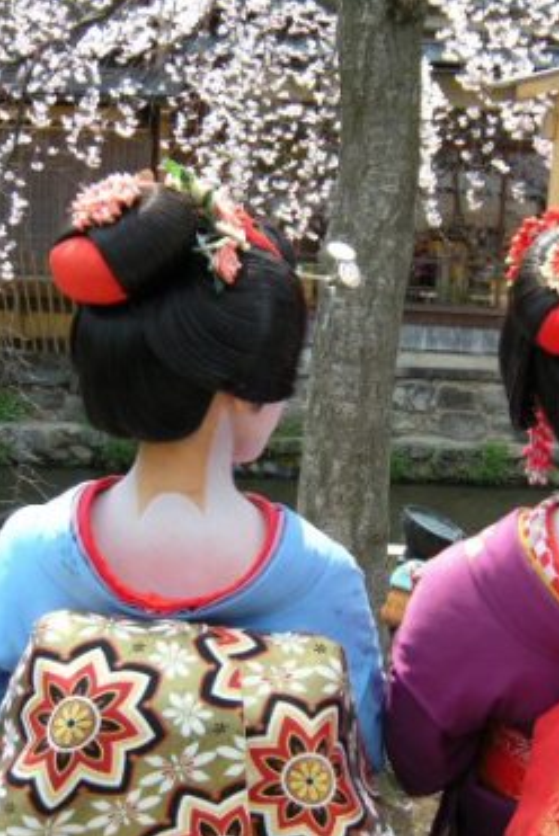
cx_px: 401
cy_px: 420
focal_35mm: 49
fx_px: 1139
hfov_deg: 27.3
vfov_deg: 40.3
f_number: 3.8
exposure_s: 1/186
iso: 64
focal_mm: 5.9
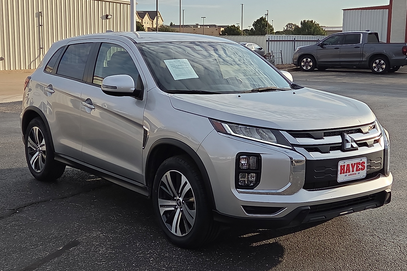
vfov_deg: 24.2
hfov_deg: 35.6
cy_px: 141
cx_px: 206
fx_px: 633
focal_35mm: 56
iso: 25
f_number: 1.8
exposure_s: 1/1250
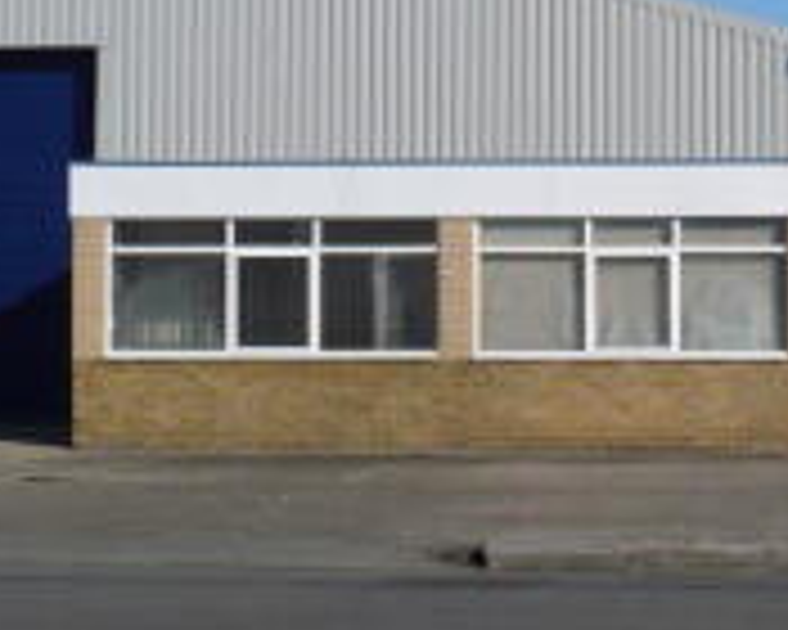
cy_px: 218
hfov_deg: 16.4
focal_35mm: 114
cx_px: 844
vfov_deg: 13.5
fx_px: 2659
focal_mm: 5.8
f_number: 8
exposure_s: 1/400
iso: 100
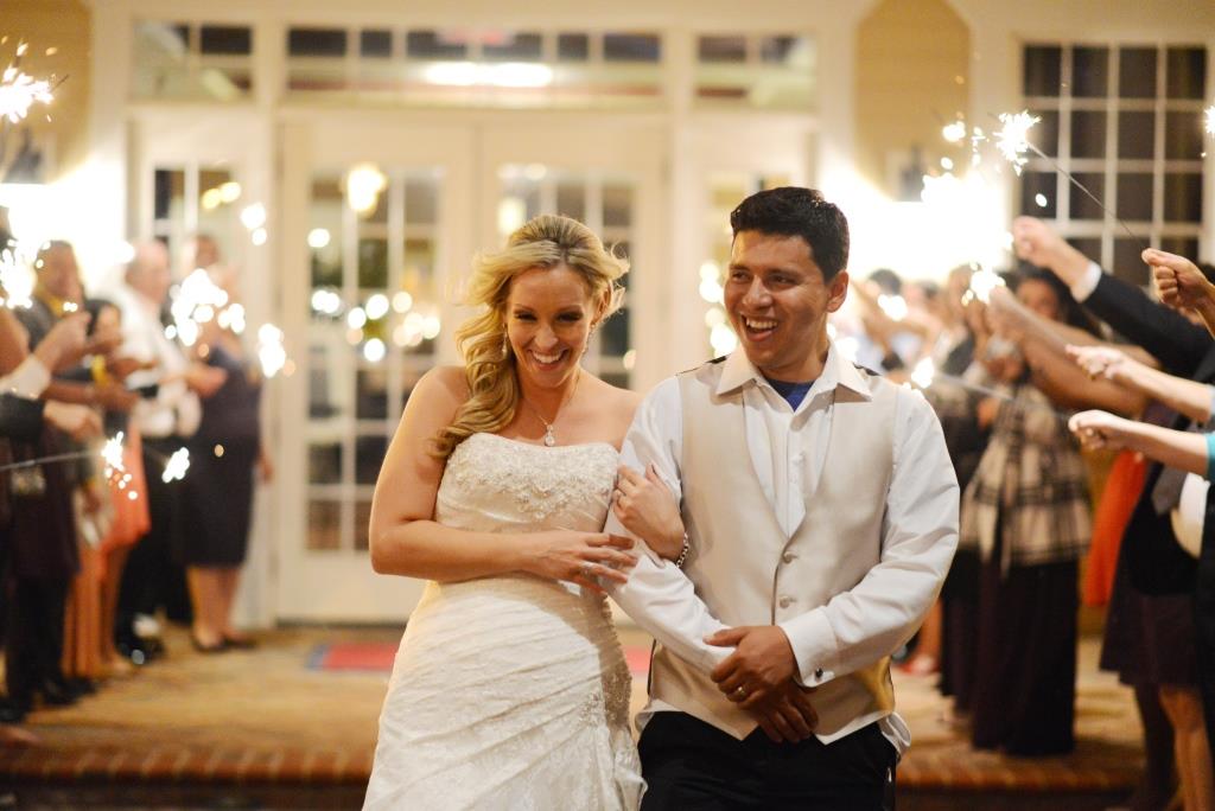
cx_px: 608
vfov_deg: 16.1
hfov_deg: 23.9
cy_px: 406
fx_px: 2870
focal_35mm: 85
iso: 5000
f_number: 1.8
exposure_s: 1/125
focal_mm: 85
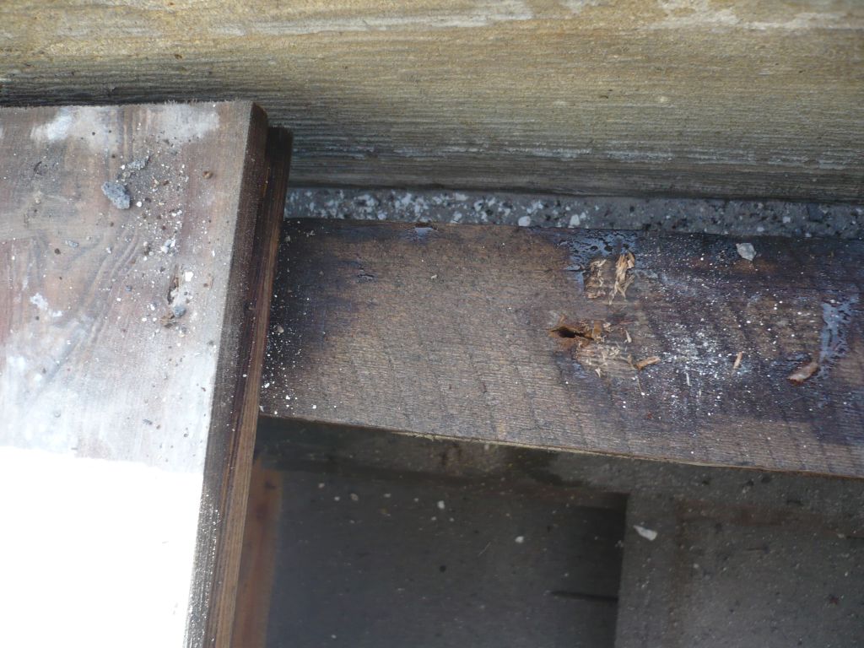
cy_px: 324
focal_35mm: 35
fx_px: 874
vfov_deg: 40.7
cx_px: 432
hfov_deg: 52.6
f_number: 2.8
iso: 100
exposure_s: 1/100
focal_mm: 5.8
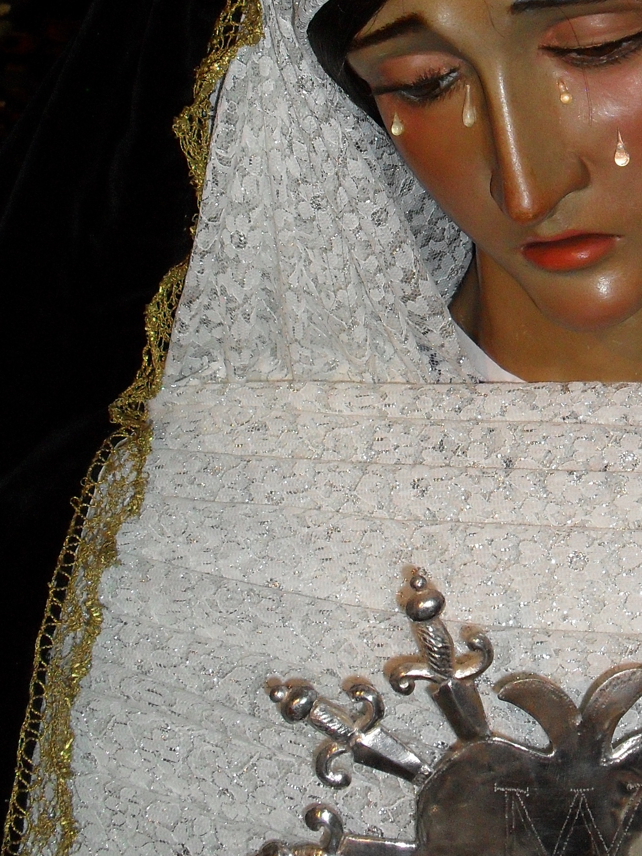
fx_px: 1706
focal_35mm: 69
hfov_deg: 20.8
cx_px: 601
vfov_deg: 27.6
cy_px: 170
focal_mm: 6.3
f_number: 3.2
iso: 200
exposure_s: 1/45
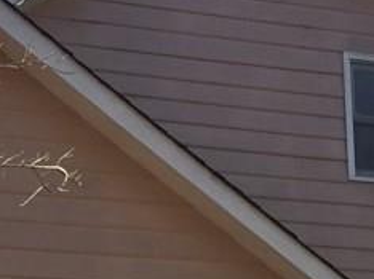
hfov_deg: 15.5
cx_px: 280
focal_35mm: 127
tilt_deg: +10.6
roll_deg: +1.3
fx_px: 1371
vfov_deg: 11.1
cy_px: 450
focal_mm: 4.15
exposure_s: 1/775
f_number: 2.2
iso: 32
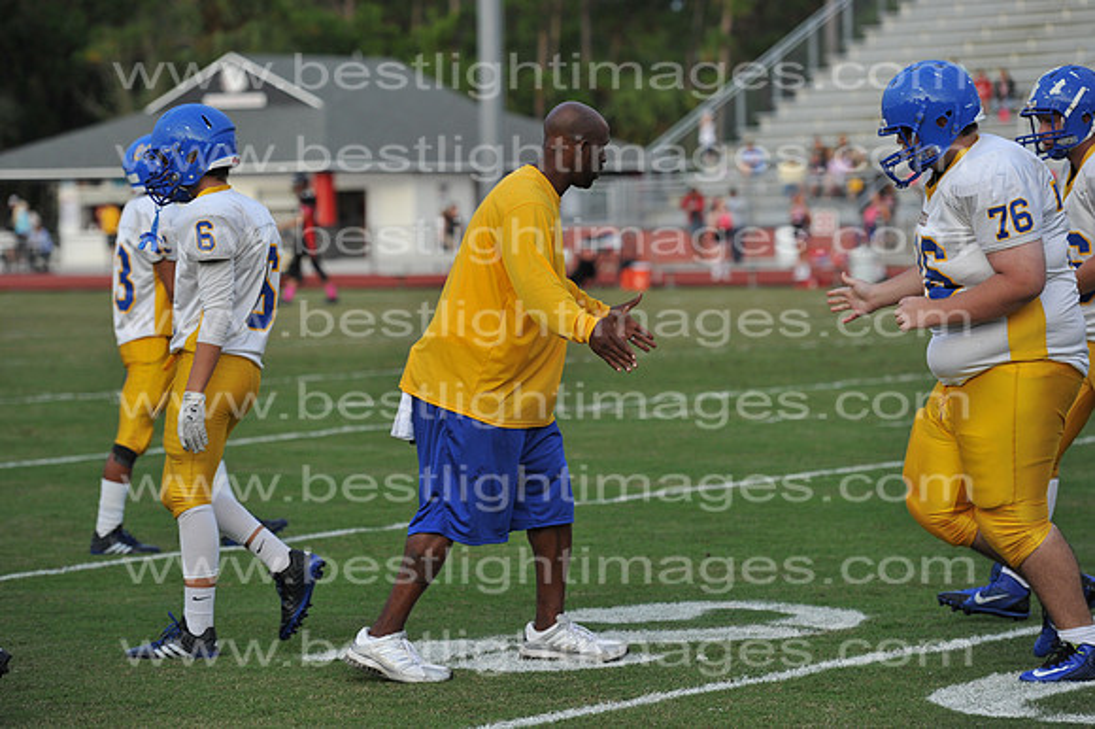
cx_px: 548
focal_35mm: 135
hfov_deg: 15.2
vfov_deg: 10.1
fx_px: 4104
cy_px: 364
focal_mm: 135
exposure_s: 1/2000
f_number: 3.5
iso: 800
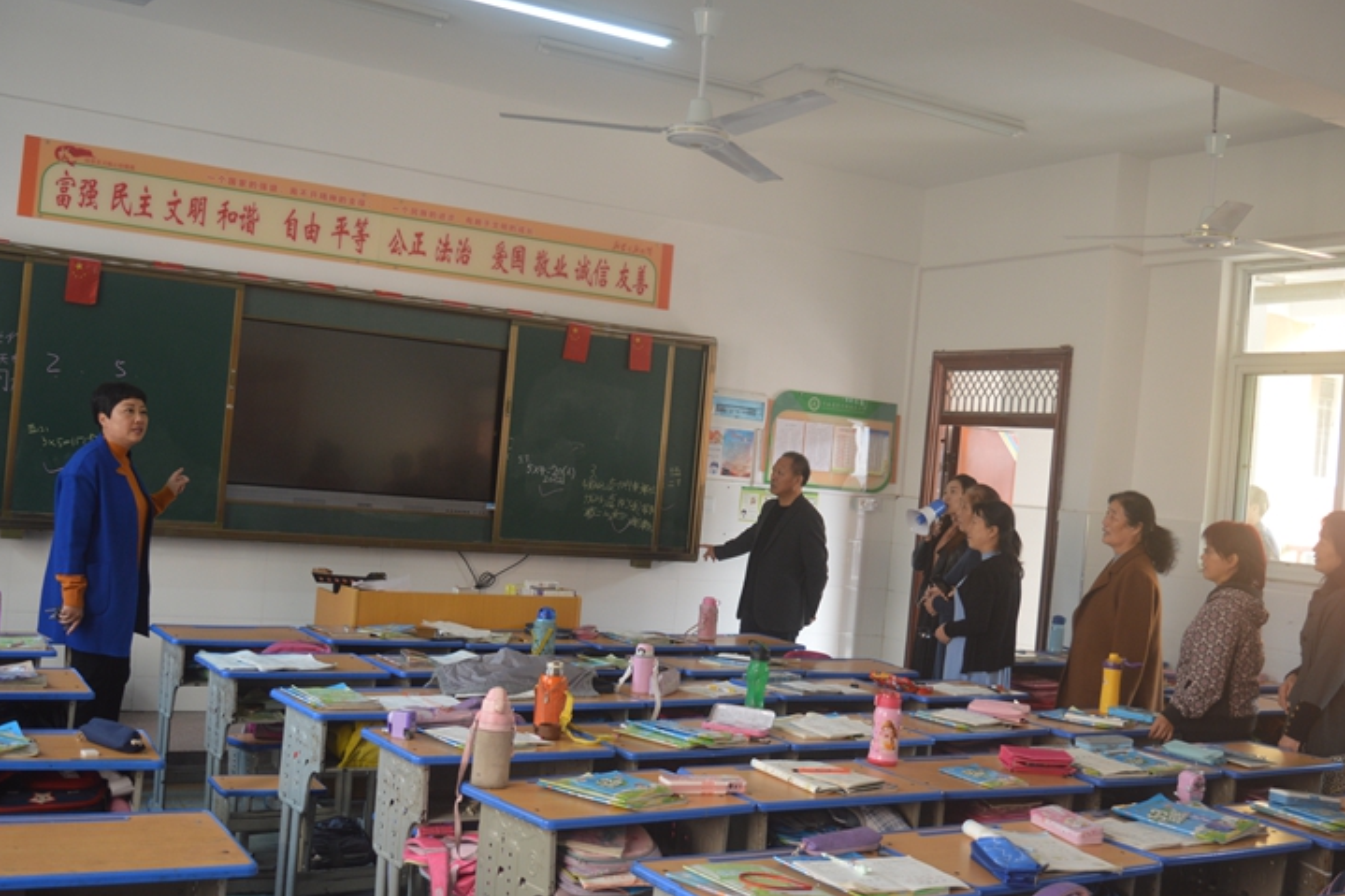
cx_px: 713
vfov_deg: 33.4
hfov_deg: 48.4
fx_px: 1494
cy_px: 474
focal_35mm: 40
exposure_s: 1/80
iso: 400
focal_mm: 24
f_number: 4.5
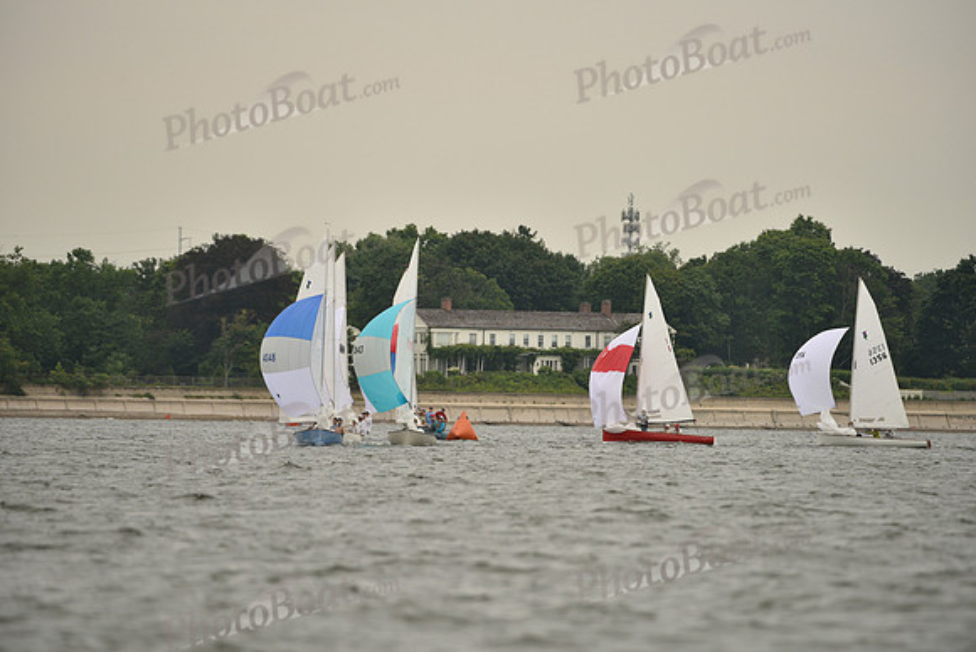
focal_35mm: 400
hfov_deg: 5.2
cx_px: 488
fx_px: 10846
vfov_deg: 3.4
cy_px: 326
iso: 320
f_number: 5
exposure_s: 1/1250
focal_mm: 400
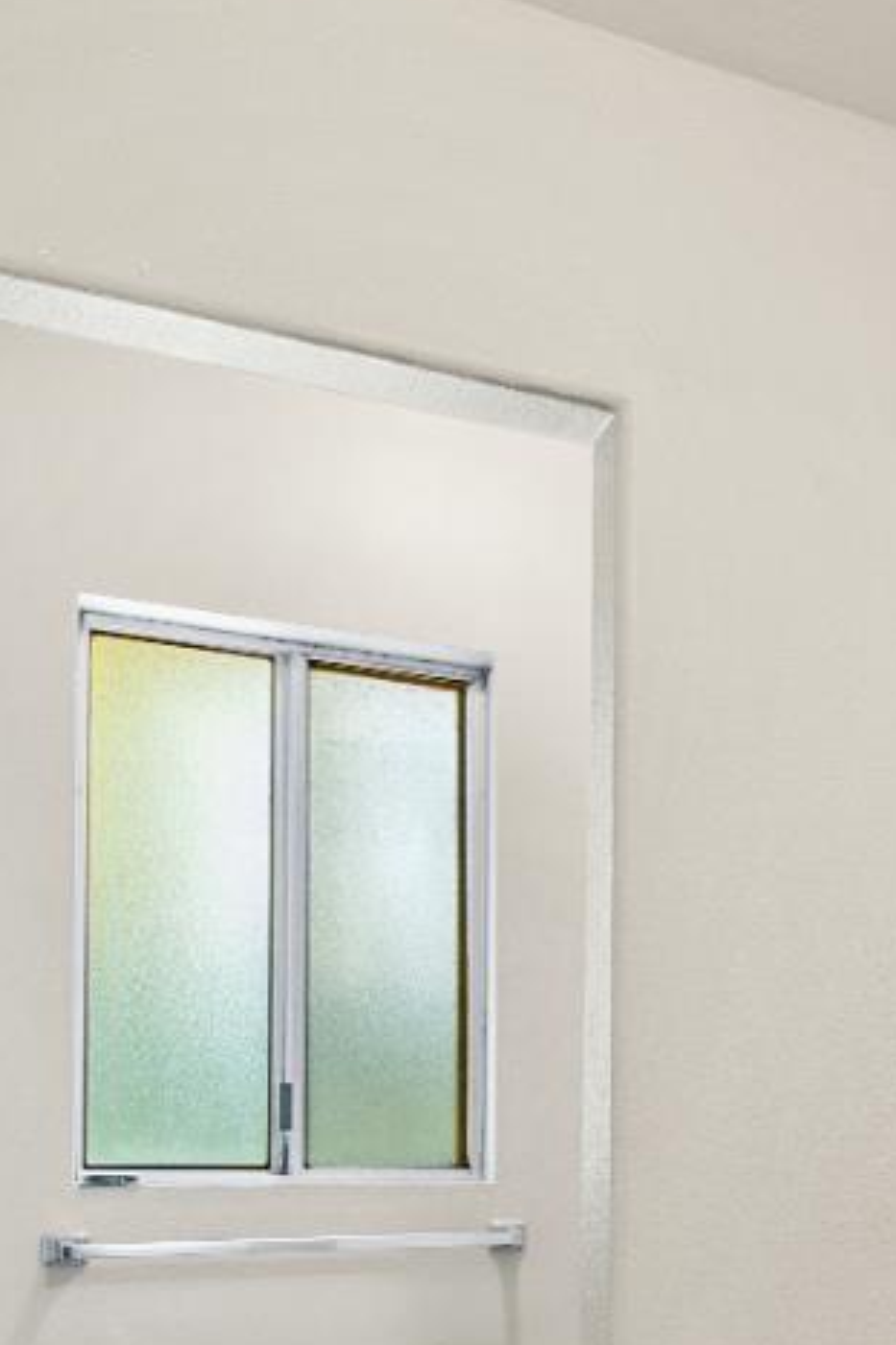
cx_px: 1230
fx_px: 1681
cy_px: 978
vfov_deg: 42.5
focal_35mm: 45
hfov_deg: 25.0
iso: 400
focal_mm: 14
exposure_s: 1/60
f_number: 7.1
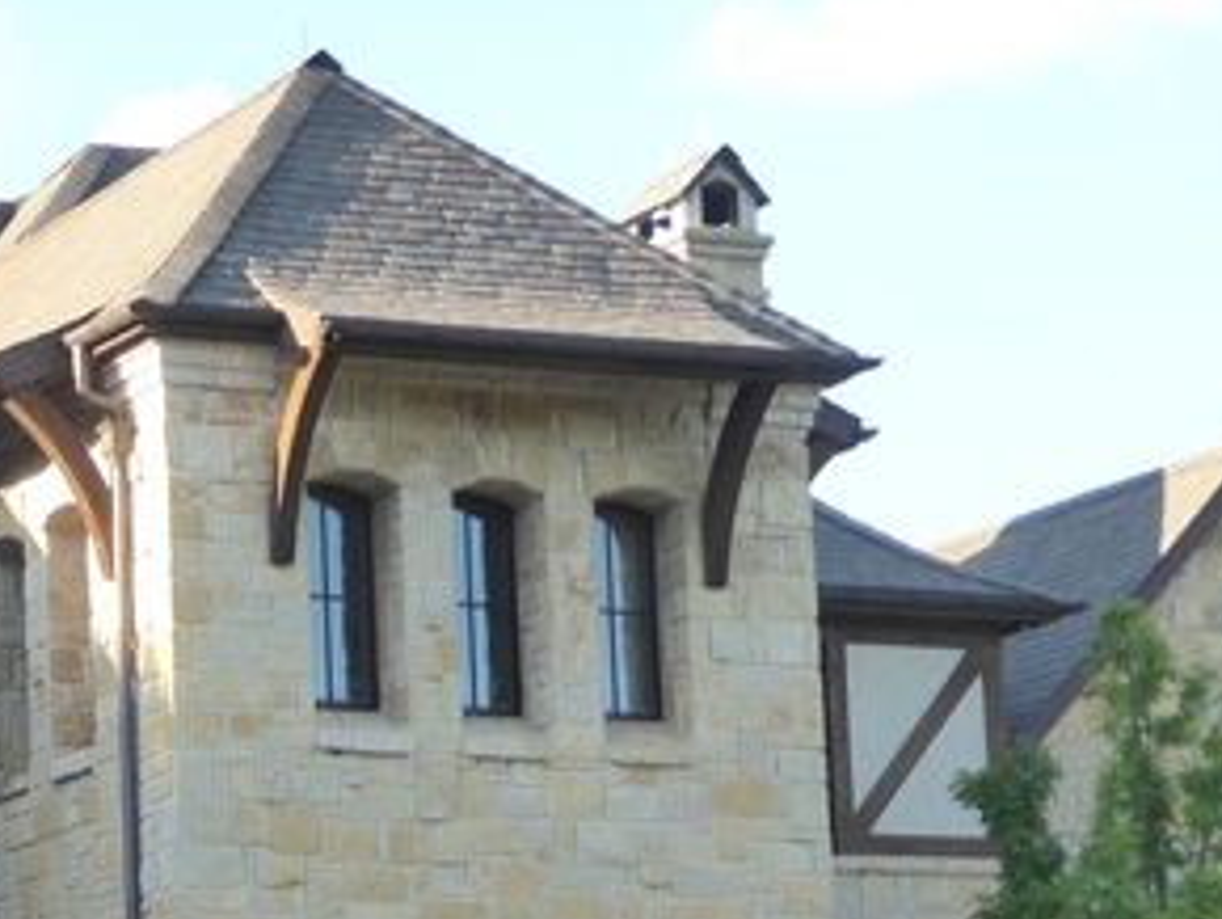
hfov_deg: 14.2
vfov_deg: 10.9
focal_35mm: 135
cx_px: -164
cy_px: 902
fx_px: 4770
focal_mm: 8.4
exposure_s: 1/125
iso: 160
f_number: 4
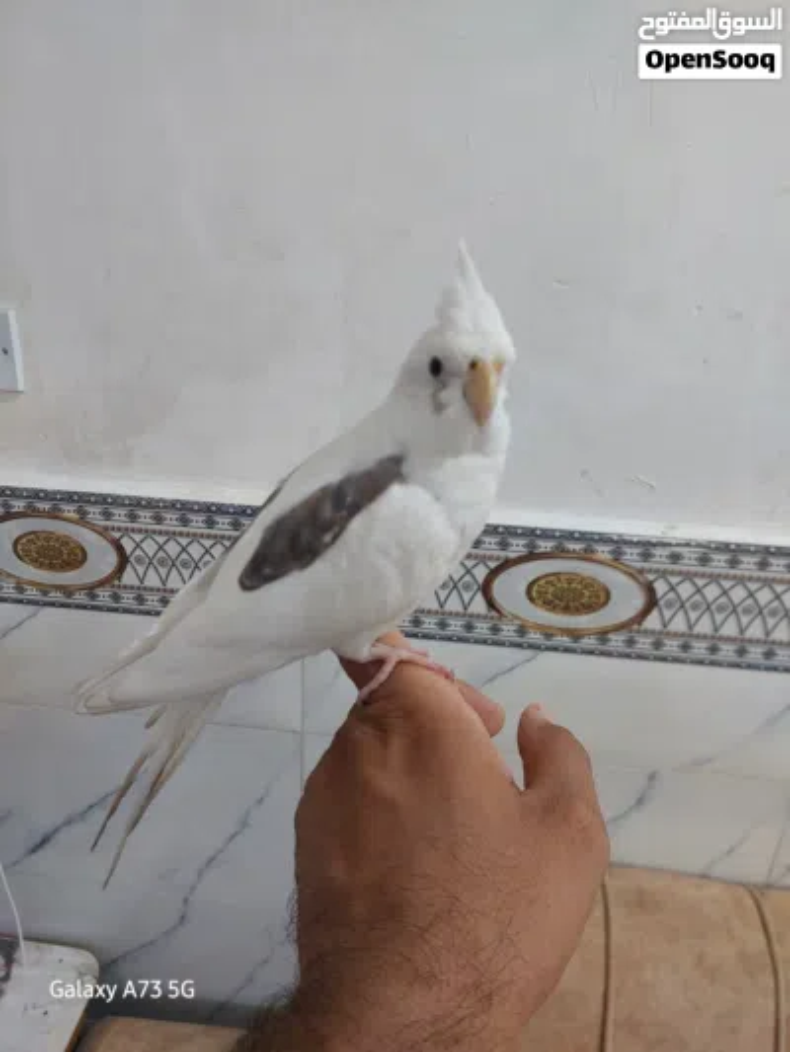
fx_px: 700
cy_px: 526
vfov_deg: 73.9
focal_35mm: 23
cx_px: 395
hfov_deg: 58.9
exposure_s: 1/60
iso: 320
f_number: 1.8
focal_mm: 5.06
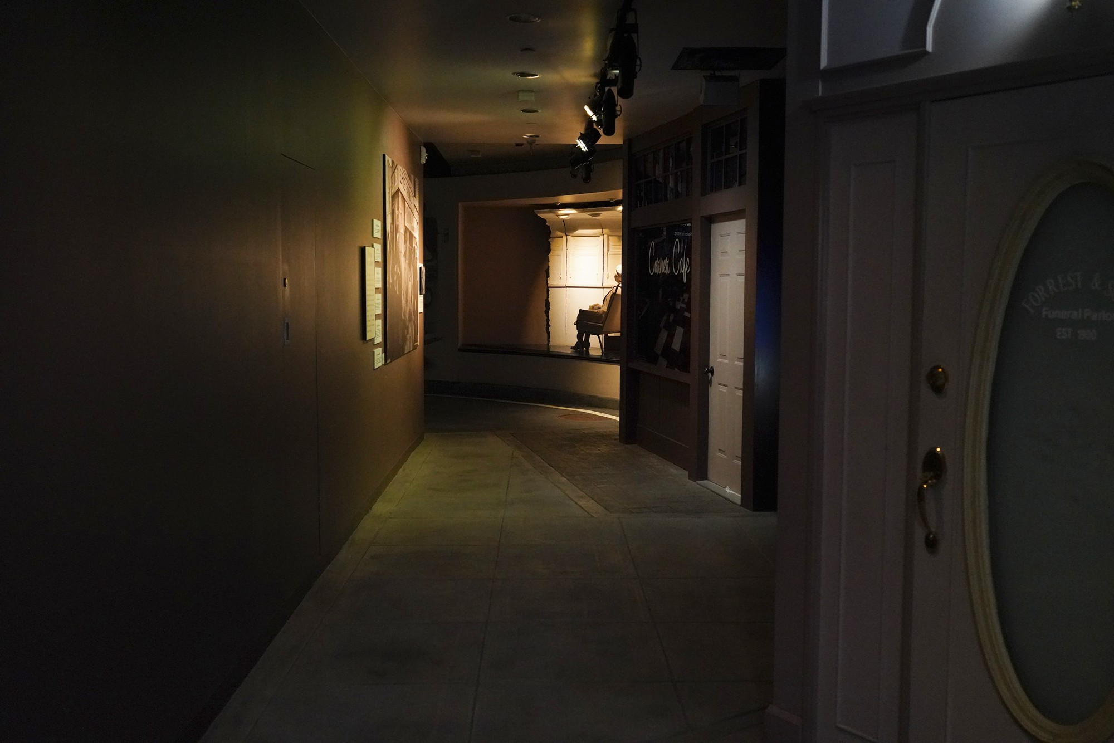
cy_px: 372
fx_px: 1114
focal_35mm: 36
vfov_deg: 36.9
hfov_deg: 53.1
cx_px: 557
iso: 8000
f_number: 5
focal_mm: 36
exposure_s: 1/100
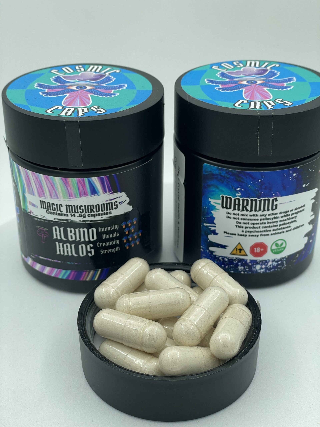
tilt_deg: -30.0
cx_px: 160
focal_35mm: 52
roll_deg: +0.6
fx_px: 641
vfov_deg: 36.8
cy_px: 214
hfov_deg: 28.0
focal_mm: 6
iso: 25
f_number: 2
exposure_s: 1/294
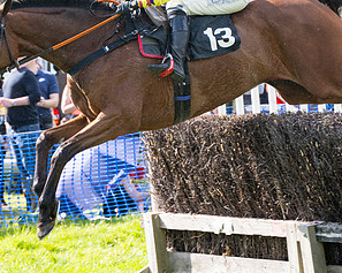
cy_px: 115
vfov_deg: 6.5
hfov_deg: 8.1
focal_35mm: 239
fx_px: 2417
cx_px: 189
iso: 200
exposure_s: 1/800
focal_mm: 98
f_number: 4
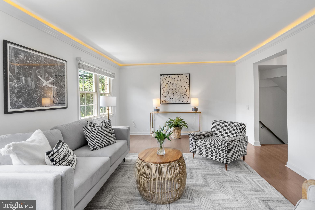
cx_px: 167
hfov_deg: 93.2
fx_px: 149
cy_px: 100
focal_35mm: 17
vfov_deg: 70.4
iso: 800
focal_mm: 16
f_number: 8
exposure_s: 1/15
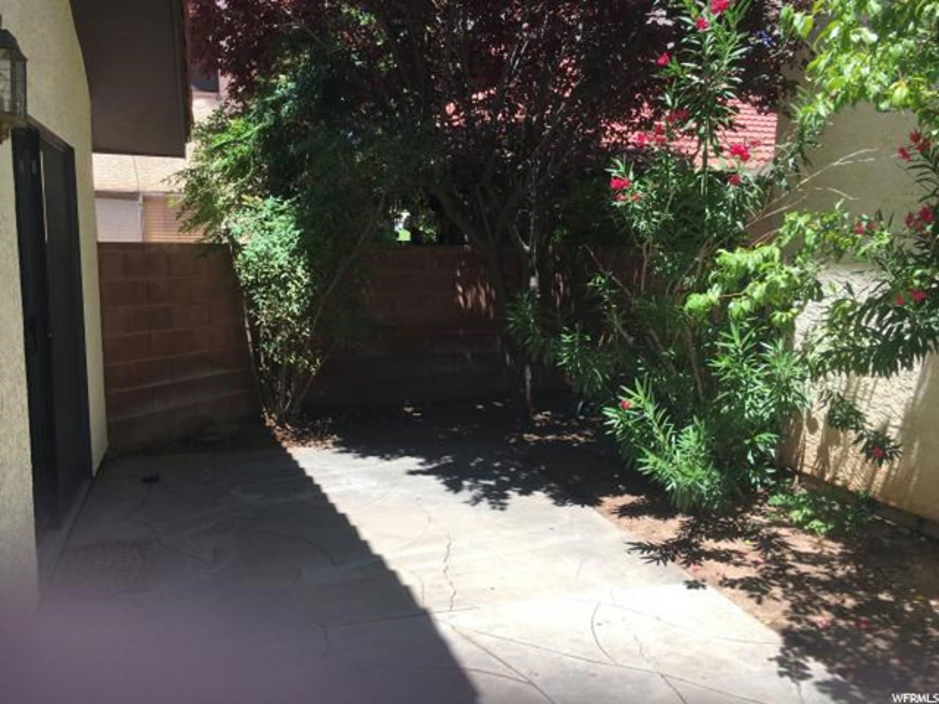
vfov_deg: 48.2
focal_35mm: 29
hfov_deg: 61.7
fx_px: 787
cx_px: 470
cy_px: 352
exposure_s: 1/574
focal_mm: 4.15
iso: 25
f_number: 2.2
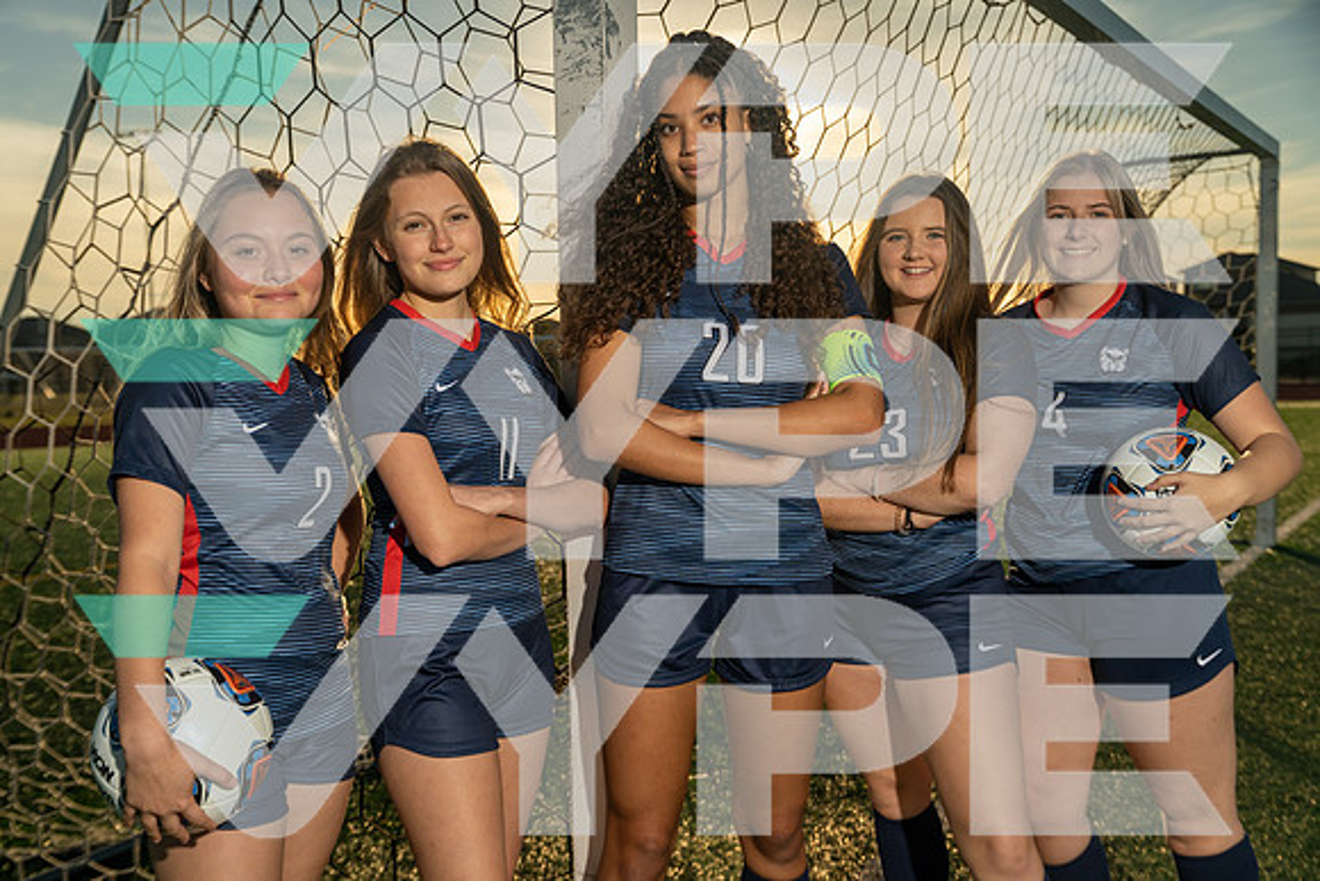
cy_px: 455
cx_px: 636
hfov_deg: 52.7
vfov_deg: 36.6
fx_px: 1333
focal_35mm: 36
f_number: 4.5
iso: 200
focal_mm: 35
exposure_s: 1/250
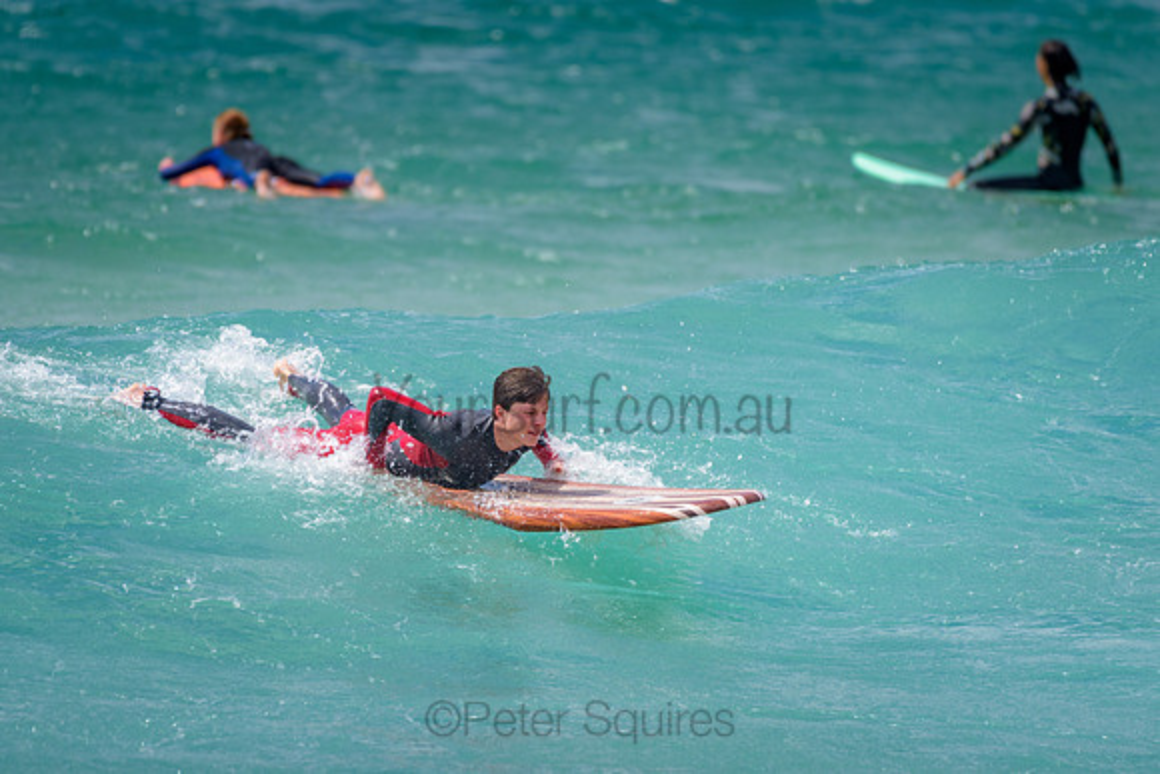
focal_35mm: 613
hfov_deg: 3.4
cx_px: 555
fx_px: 19754
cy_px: 444
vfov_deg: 2.2
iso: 180
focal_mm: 500
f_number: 5.6
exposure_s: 1/2000
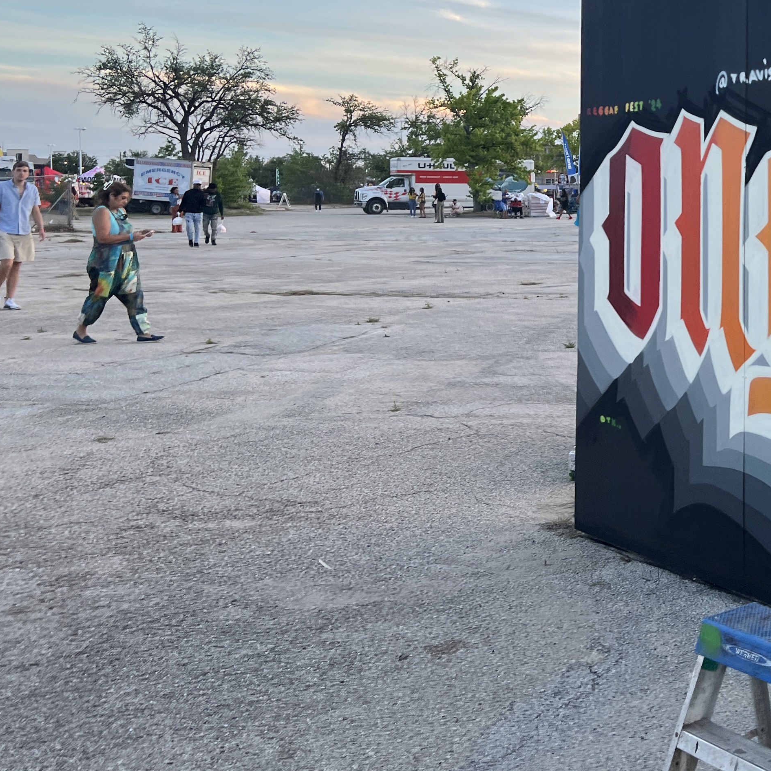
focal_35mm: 49
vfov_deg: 34.0
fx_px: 1235
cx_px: 752
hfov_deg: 32.2
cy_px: 199
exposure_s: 1/160
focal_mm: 5.7
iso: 40
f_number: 1.5
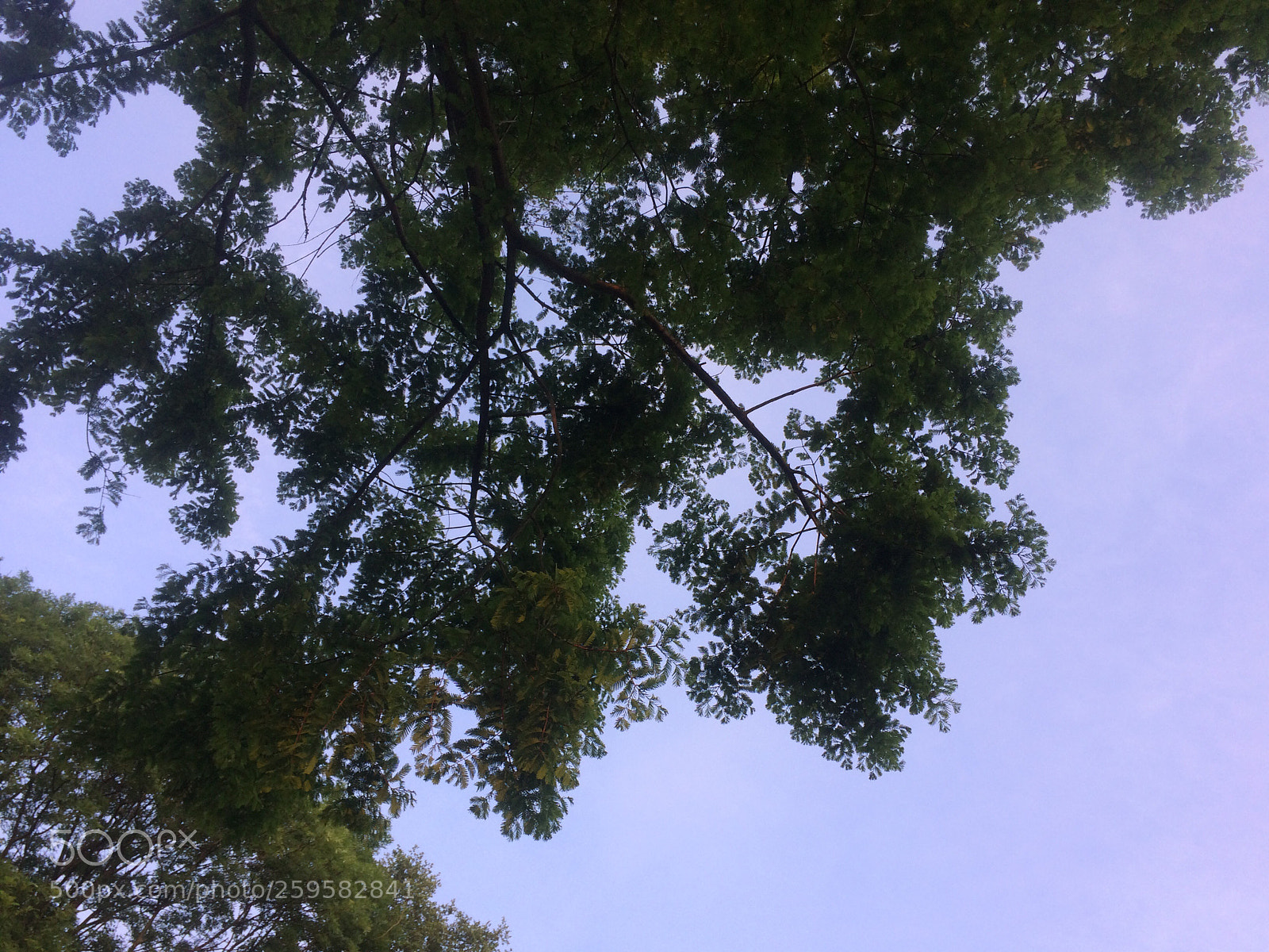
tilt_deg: +61.7
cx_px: 634
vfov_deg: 48.2
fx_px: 1063
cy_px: 476
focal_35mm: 29
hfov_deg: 61.7
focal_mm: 4.15
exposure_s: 1/250
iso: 32
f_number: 2.2
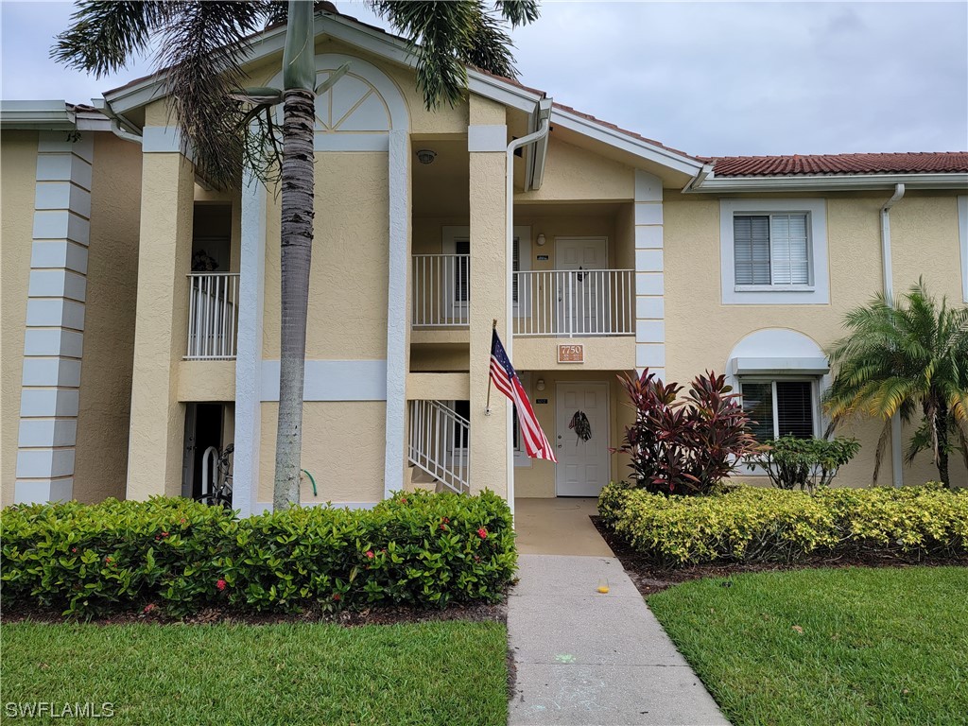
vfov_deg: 56.8
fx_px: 671
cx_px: 484
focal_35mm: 24
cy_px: 363
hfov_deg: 71.6
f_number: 1.8
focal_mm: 6.7
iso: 16
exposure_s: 1/430
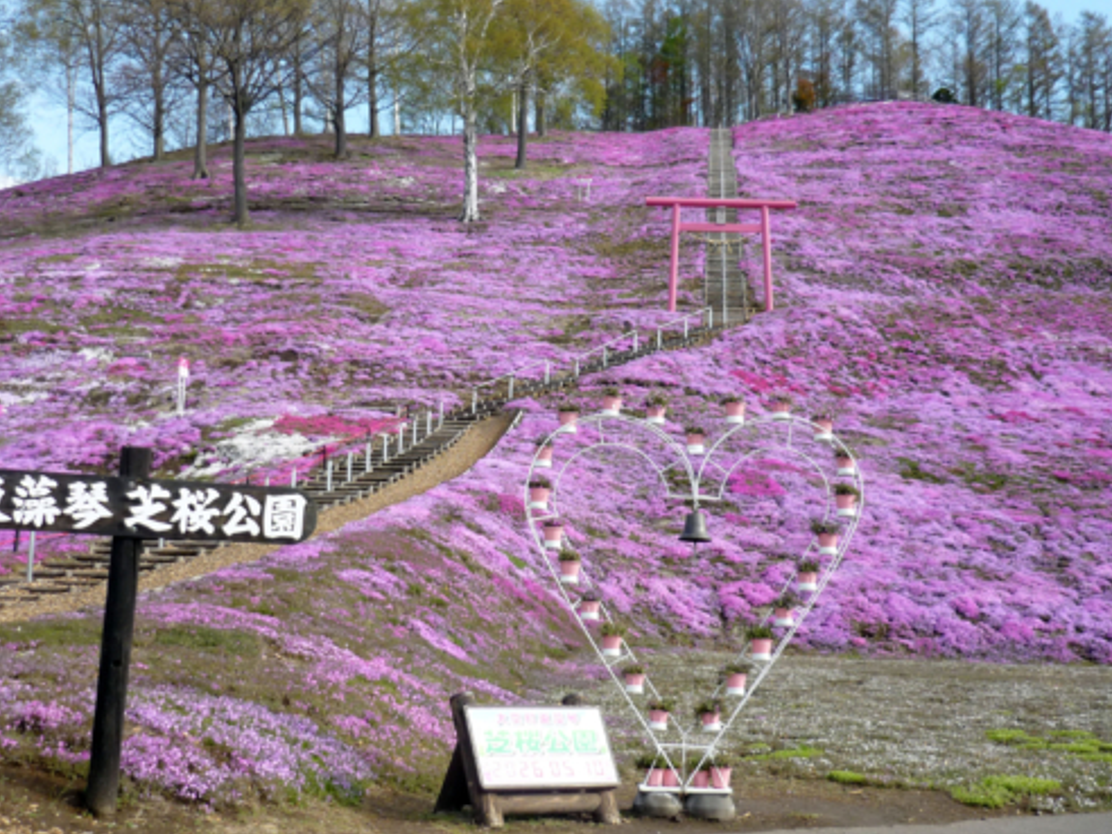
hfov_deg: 38.1
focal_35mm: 50
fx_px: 1606
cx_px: 490
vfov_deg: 29.1
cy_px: 348
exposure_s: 1/400
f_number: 3
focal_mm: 6.8
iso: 100
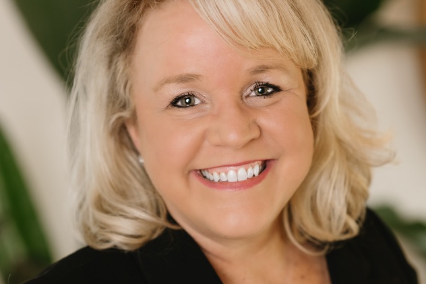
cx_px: 189
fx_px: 1124
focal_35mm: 95
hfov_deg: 21.5
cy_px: 256
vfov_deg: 14.2
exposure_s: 1/250
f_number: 2
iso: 400
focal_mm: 50
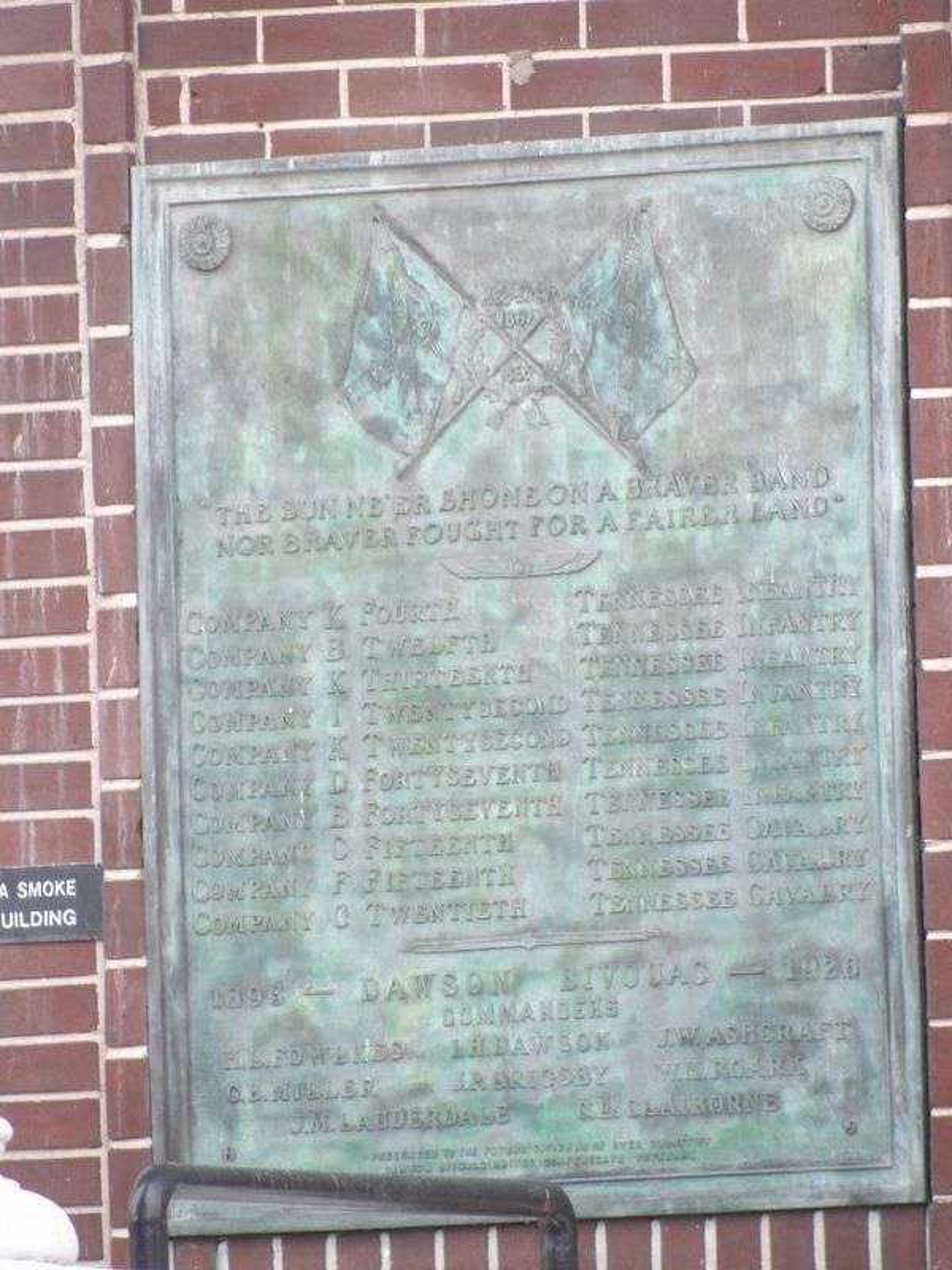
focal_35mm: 604
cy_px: 635
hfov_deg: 2.5
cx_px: 476
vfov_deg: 3.3
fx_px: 22148
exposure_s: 1/50
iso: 308
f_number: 4.2
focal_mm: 108.3
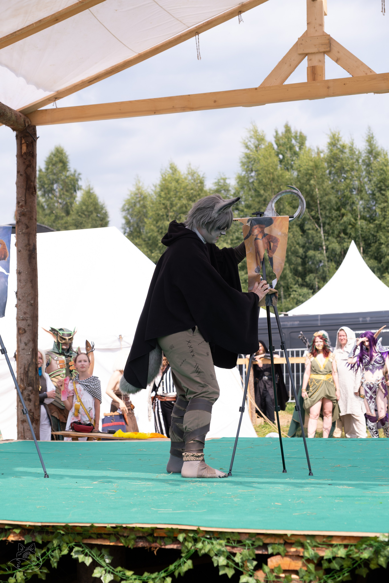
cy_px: 292
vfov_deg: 27.7
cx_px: 194
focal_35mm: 73
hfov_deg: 18.7
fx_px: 1183
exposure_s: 1/1250
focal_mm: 48.5
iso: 200
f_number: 4
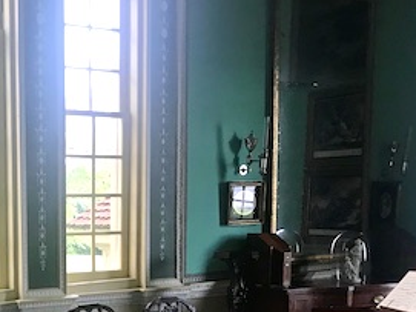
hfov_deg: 29.7
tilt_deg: -6.6
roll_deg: -0.2
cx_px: 31
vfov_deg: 22.6
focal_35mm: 62
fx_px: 745
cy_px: 318
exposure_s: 1/30
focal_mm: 3.99
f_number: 1.8
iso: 25
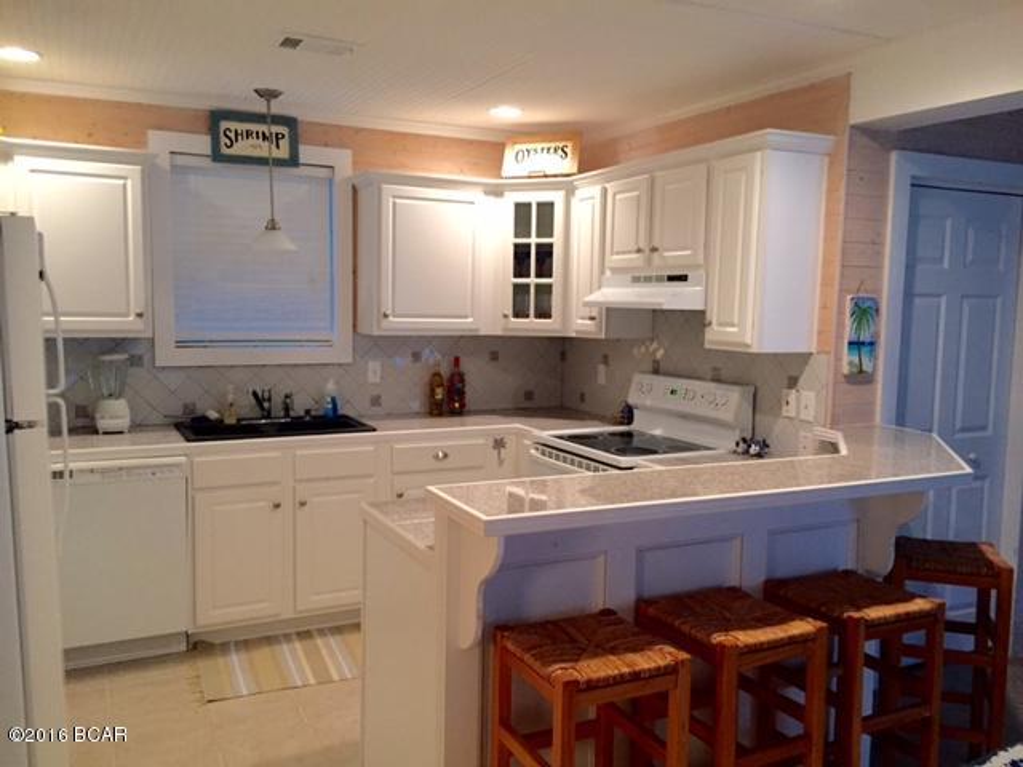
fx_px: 857
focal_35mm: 29
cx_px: 512
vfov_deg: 48.2
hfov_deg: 61.7
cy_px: 384
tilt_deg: -5.8
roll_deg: -1.9
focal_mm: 4.15
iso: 160
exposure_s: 1/30
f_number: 2.2
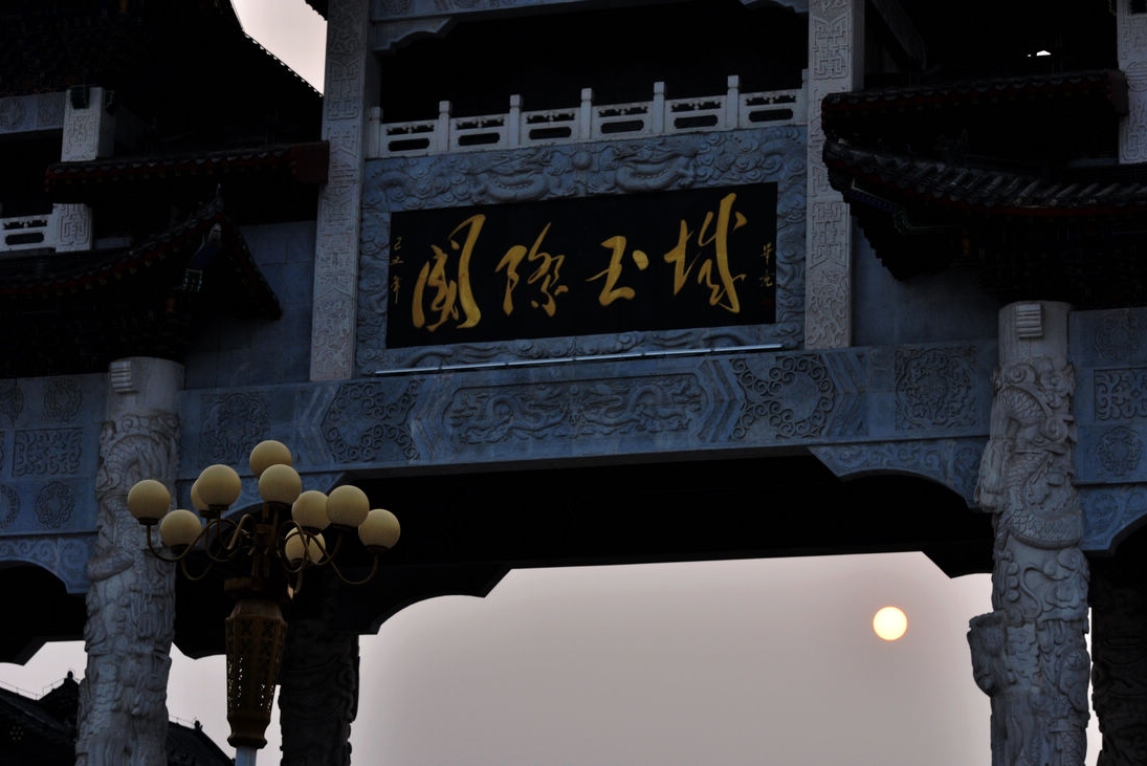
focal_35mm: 105
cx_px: 574
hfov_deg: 19.4
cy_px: 383
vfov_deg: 13.1
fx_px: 3347
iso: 200
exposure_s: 1/200
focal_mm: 70
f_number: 9
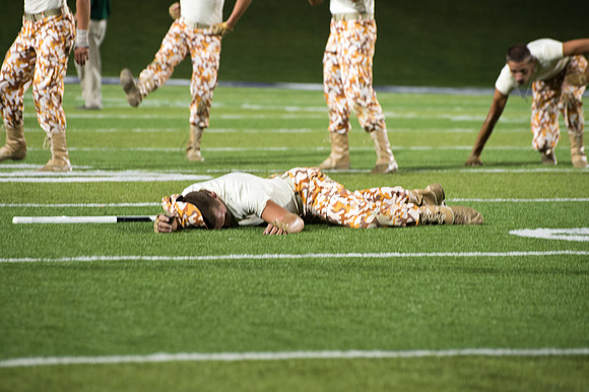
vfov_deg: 5.5
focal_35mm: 251
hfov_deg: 8.2
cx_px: 281
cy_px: 190
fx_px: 4101
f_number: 5.3
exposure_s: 1/160
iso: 2000
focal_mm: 200
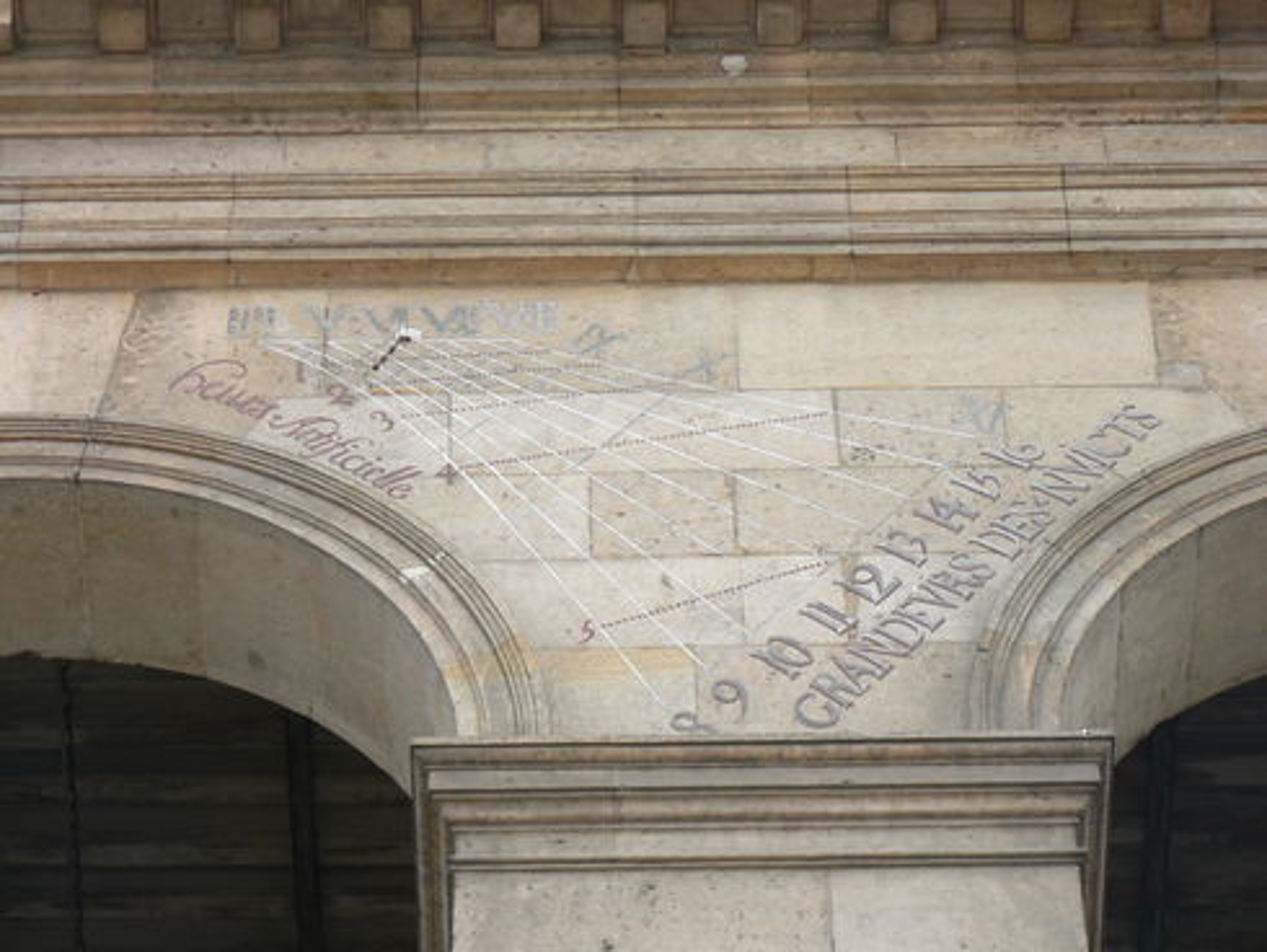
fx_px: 5237
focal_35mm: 143
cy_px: 476
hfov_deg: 13.8
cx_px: 634
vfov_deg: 10.4
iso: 64
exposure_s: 1/50
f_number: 3.3
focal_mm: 24.6
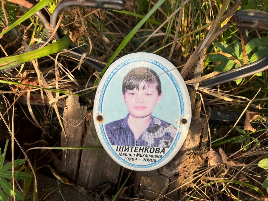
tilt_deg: -54.7
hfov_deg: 67.3
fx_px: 201
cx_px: 134
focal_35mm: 26
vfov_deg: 53.1
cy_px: 100
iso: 50
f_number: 1.5
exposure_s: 1/628
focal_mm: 5.7
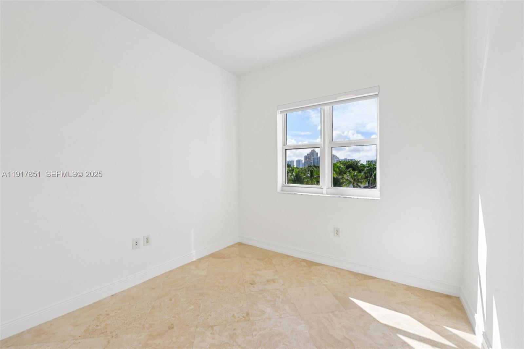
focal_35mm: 14
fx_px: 204
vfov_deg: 81.2
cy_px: 174
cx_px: 262
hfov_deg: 104.3
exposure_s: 1/125
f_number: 9
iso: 200
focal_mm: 14
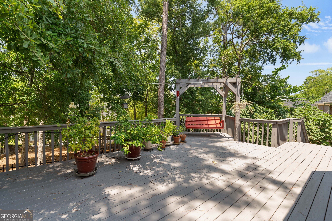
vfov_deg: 70.4
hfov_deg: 93.3
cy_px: 110
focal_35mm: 17
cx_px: 166
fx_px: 157
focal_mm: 17
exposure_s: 1/13
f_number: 8
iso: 100
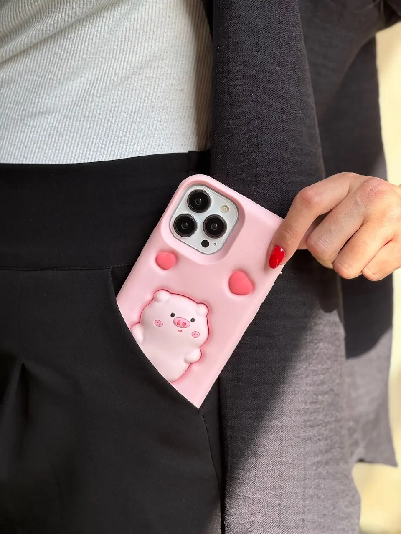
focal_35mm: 77
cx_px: 200
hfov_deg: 19.1
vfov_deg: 25.3
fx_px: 1189
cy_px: 267
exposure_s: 1/181
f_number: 2.8
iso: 25
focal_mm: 9
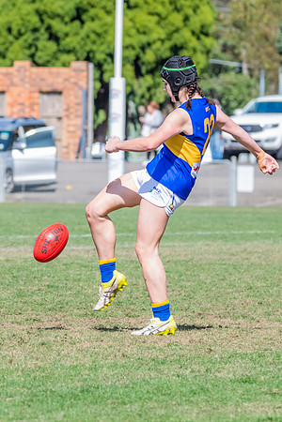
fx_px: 6182
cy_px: 184
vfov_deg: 3.9
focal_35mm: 526
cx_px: 103
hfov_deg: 2.6
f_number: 9
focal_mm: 240
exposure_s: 1/1600
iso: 800
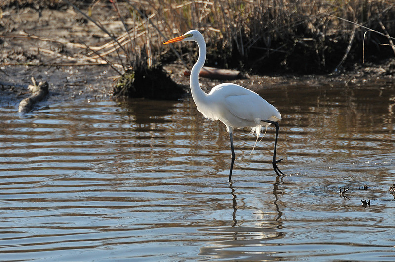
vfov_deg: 2.2
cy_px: 131
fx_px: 6903
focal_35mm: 630
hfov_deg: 3.3
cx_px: 198
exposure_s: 1/1600
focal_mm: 420
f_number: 5.6
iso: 400
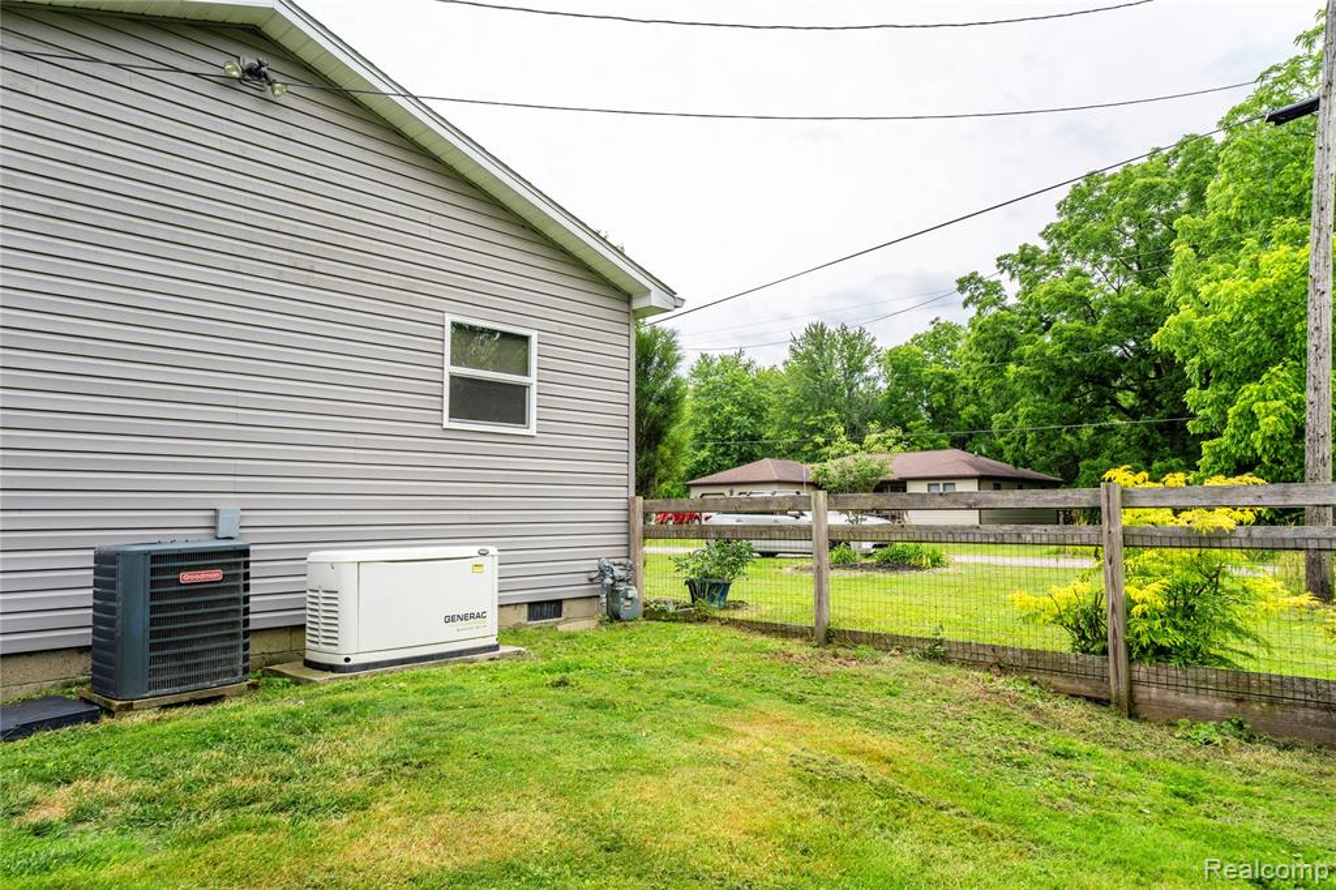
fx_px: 890
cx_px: 668
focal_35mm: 24
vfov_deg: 53.1
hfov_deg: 73.8
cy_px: 445
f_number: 10
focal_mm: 24
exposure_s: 1/100
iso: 100
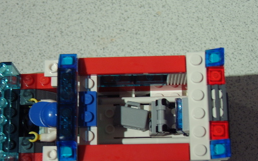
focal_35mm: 61
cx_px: 120
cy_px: 113
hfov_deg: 33.5
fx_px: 429
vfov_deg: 21.2
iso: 100
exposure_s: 1/12
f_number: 3.5
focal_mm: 11.93
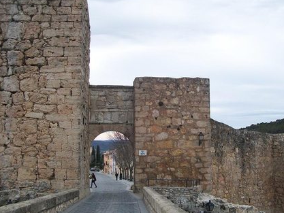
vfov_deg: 35.2
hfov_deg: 45.8
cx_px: 143
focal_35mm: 41
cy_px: 103
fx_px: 336
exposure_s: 1/640
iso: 80
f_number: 2.7
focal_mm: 6
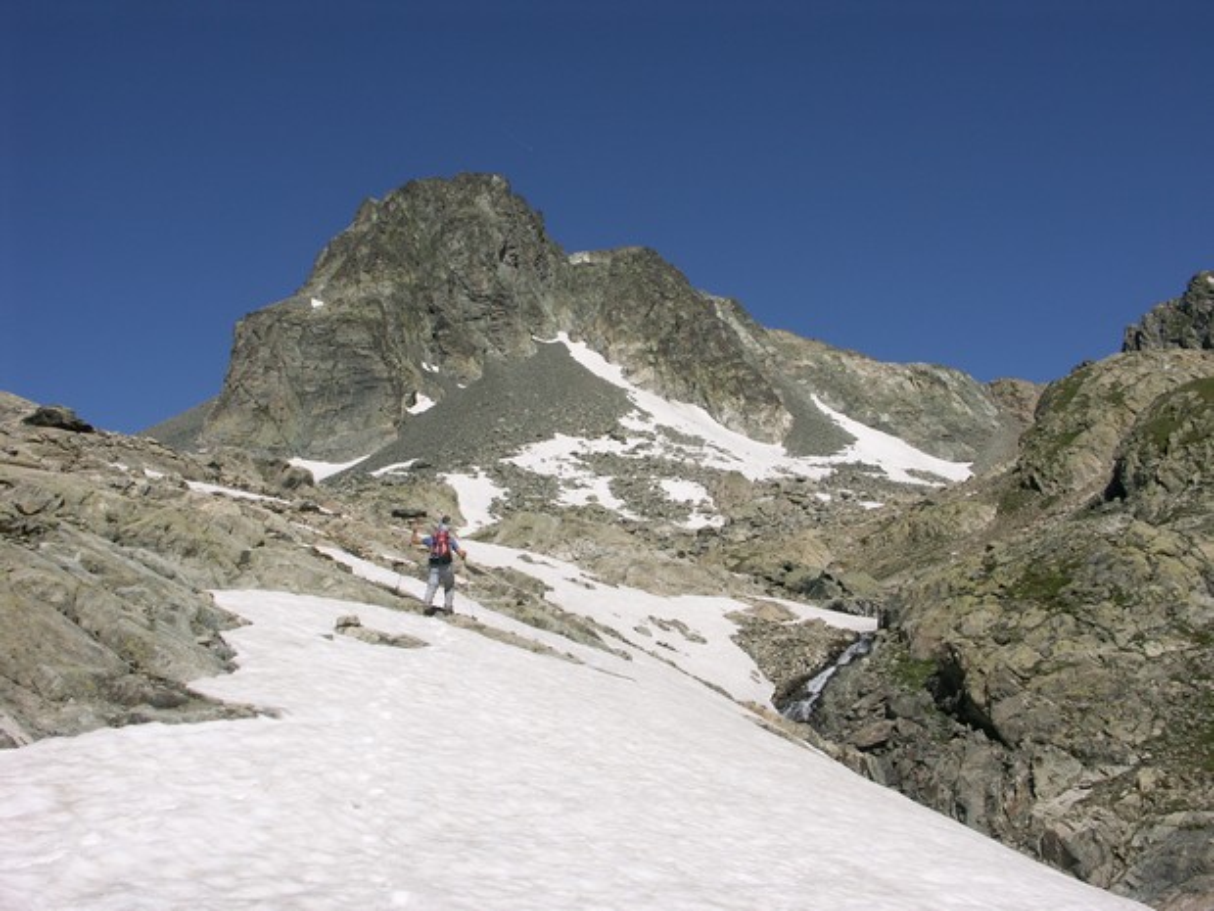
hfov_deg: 47.9
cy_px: 456
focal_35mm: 39
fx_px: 1368
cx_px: 607
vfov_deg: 36.8
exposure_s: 1/500
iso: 64
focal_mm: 10.17
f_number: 8
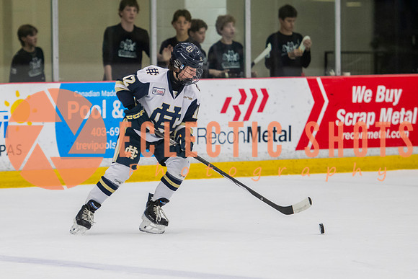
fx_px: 3237
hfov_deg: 7.4
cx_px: 155
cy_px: 140
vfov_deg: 4.9
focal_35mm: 279
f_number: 3.2
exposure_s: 1/640
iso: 2000
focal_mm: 145
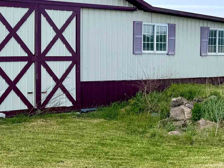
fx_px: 446
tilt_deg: +1.5
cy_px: 32
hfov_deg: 26.3
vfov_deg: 21.0
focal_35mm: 69
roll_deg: -1.3
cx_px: -14
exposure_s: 1/3759
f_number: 1.78
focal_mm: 6.76
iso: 80
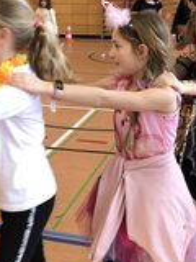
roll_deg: +1.3
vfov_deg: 27.8
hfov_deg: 20.9
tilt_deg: -13.8
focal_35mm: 70
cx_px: 51
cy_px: 115
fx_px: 528
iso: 125
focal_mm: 3.99
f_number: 1.8
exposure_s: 1/62
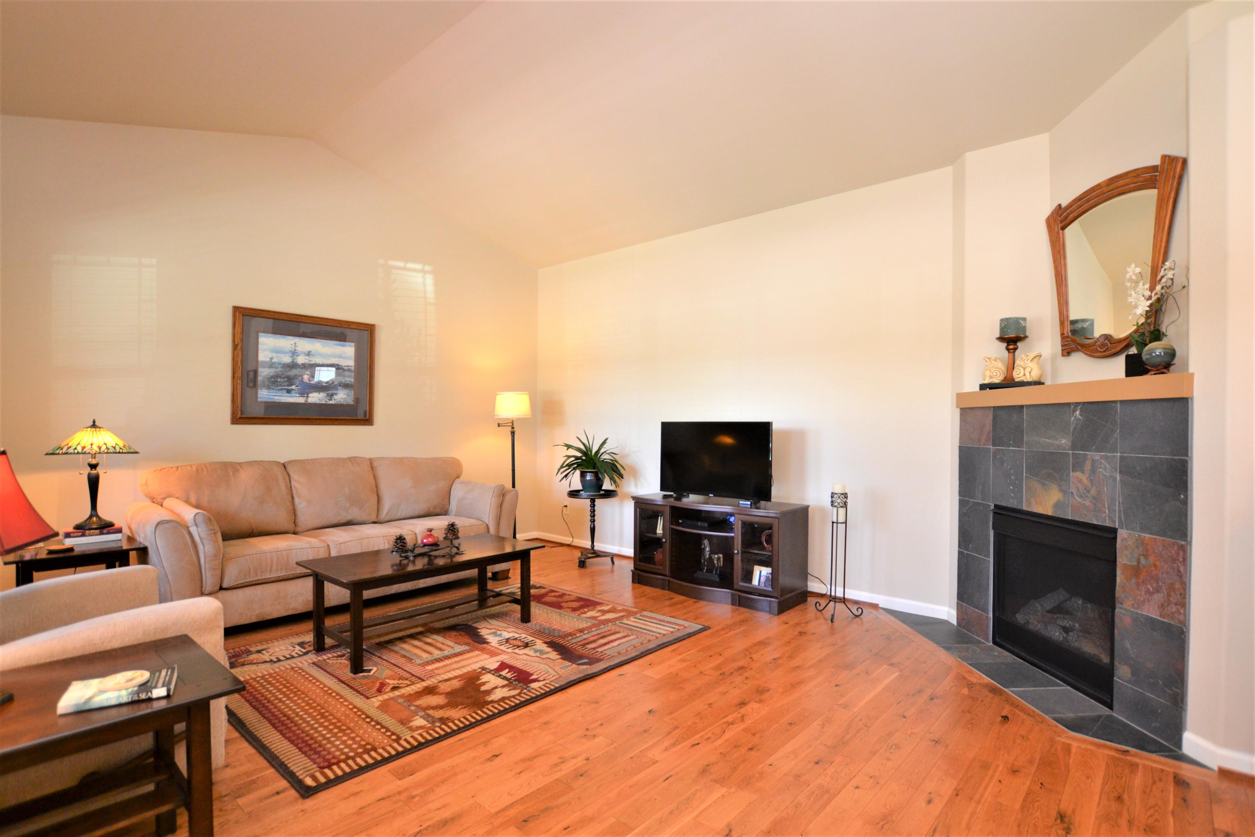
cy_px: 418
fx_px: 601
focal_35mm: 17
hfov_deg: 92.4
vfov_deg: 69.7
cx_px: 628
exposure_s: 1/60
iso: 800
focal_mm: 11.5
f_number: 3.5
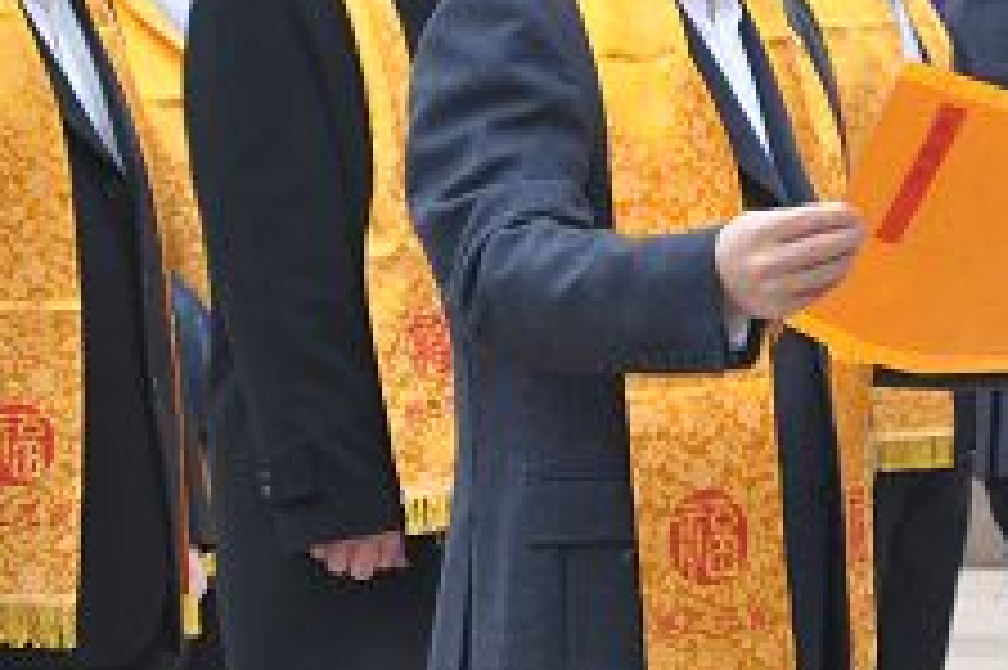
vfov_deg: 3.5
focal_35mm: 386
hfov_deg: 5.3
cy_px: -133
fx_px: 10806
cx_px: 752
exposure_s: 1/200
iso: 500
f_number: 5.6
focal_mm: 105
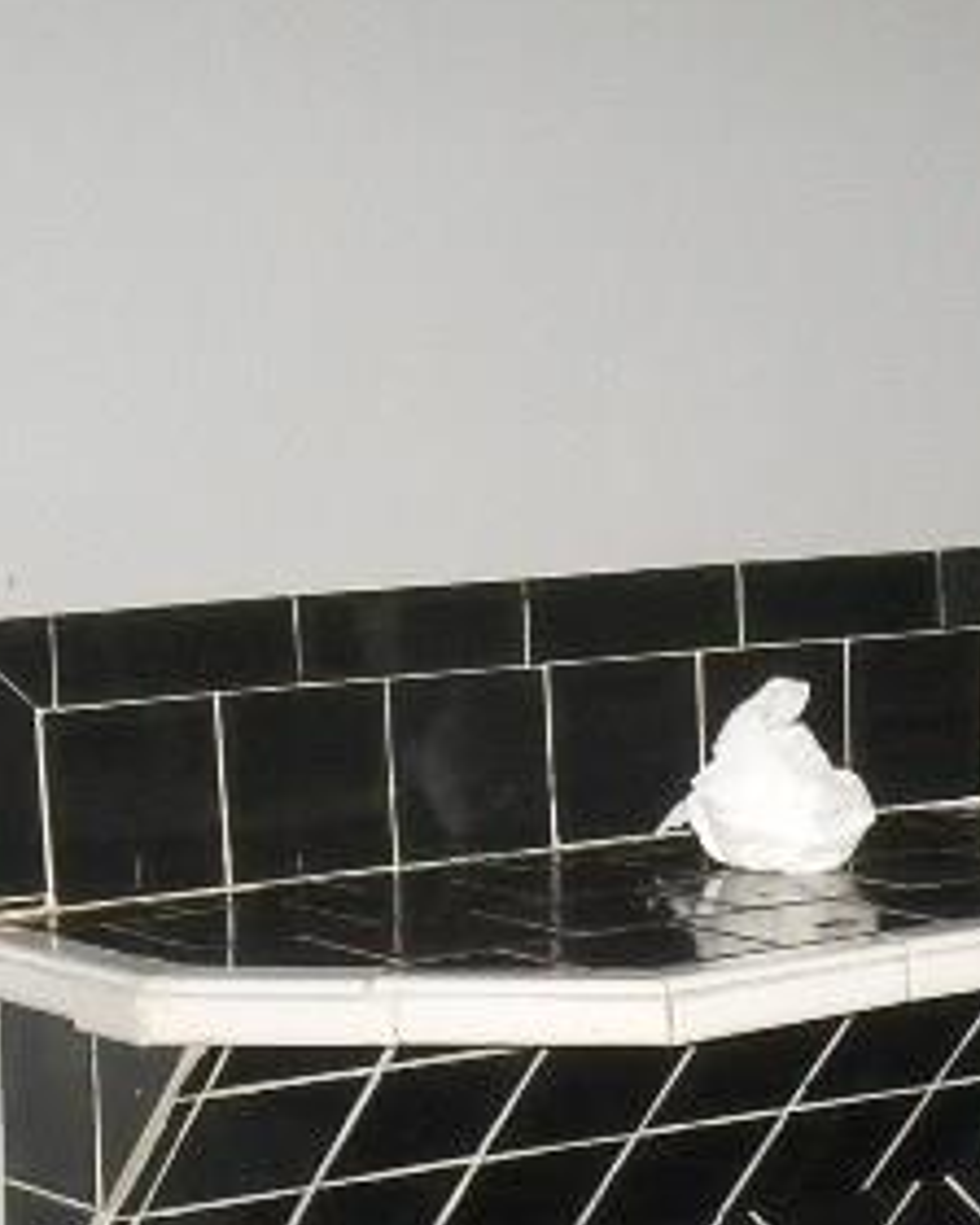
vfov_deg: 15.0
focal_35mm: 125
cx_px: 1606
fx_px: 4532
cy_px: 1369
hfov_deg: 11.6
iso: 320
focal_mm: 6.3
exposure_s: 1/45
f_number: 3.2
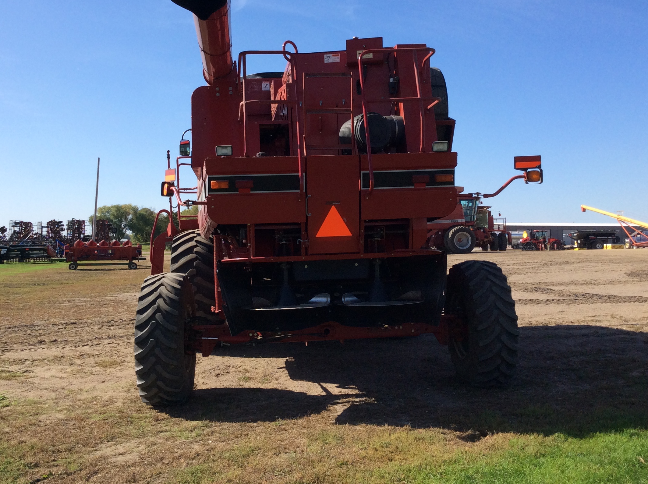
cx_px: 296
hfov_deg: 47.9
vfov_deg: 36.6
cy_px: 201
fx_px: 729
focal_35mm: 39
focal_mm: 3.3
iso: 32
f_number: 2.4
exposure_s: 1/1300
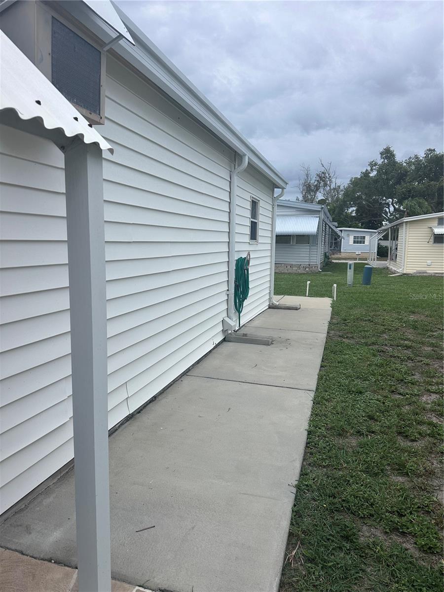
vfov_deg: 71.6
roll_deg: -1.5
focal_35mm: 24
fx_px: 410
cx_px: 222
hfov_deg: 56.8
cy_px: 296
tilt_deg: -8.3
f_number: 1.78
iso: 80
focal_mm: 6.86
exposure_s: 1/7042
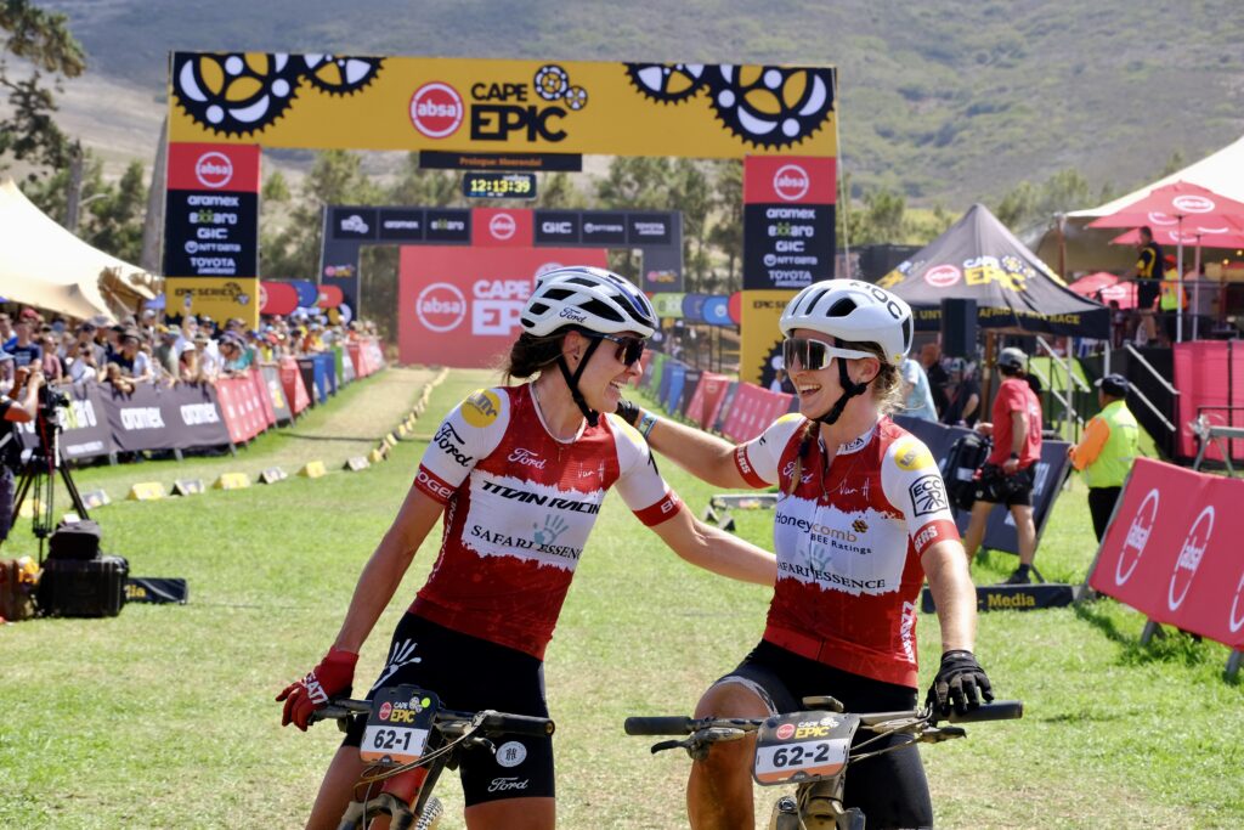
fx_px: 3629
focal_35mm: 105
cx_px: 622
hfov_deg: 19.5
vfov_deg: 13.0
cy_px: 415
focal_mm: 70
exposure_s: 1/250
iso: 200
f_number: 8
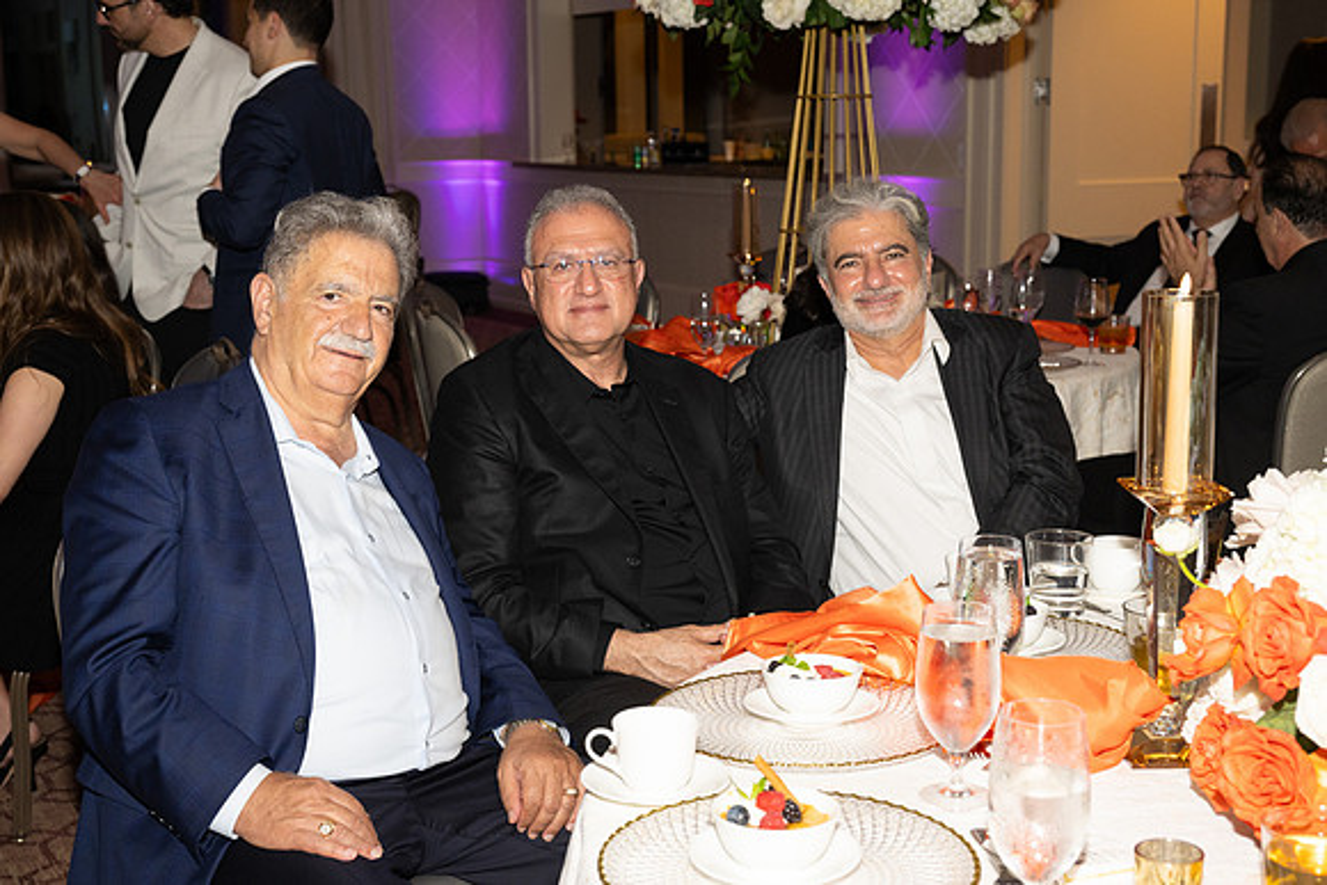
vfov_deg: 28.7
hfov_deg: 41.9
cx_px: 664
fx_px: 1733
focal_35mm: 47
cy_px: 442
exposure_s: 1/100
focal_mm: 47
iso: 800
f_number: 5.6
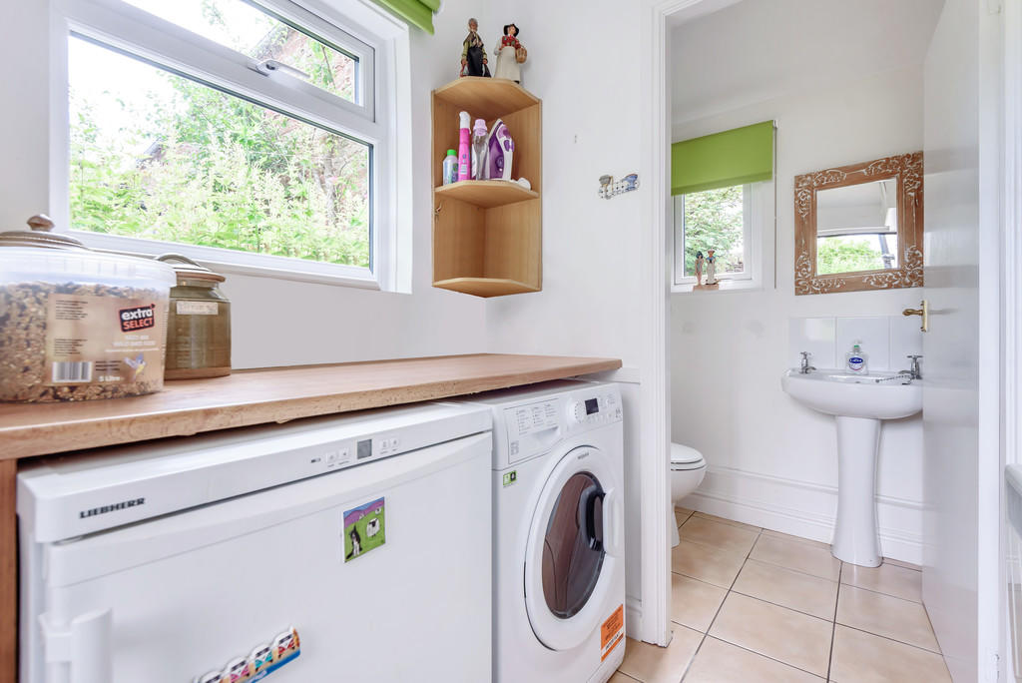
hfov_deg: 96.7
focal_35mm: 16
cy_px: 342
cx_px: 511
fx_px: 454
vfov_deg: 73.8
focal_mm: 16
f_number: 8
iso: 250
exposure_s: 1/20
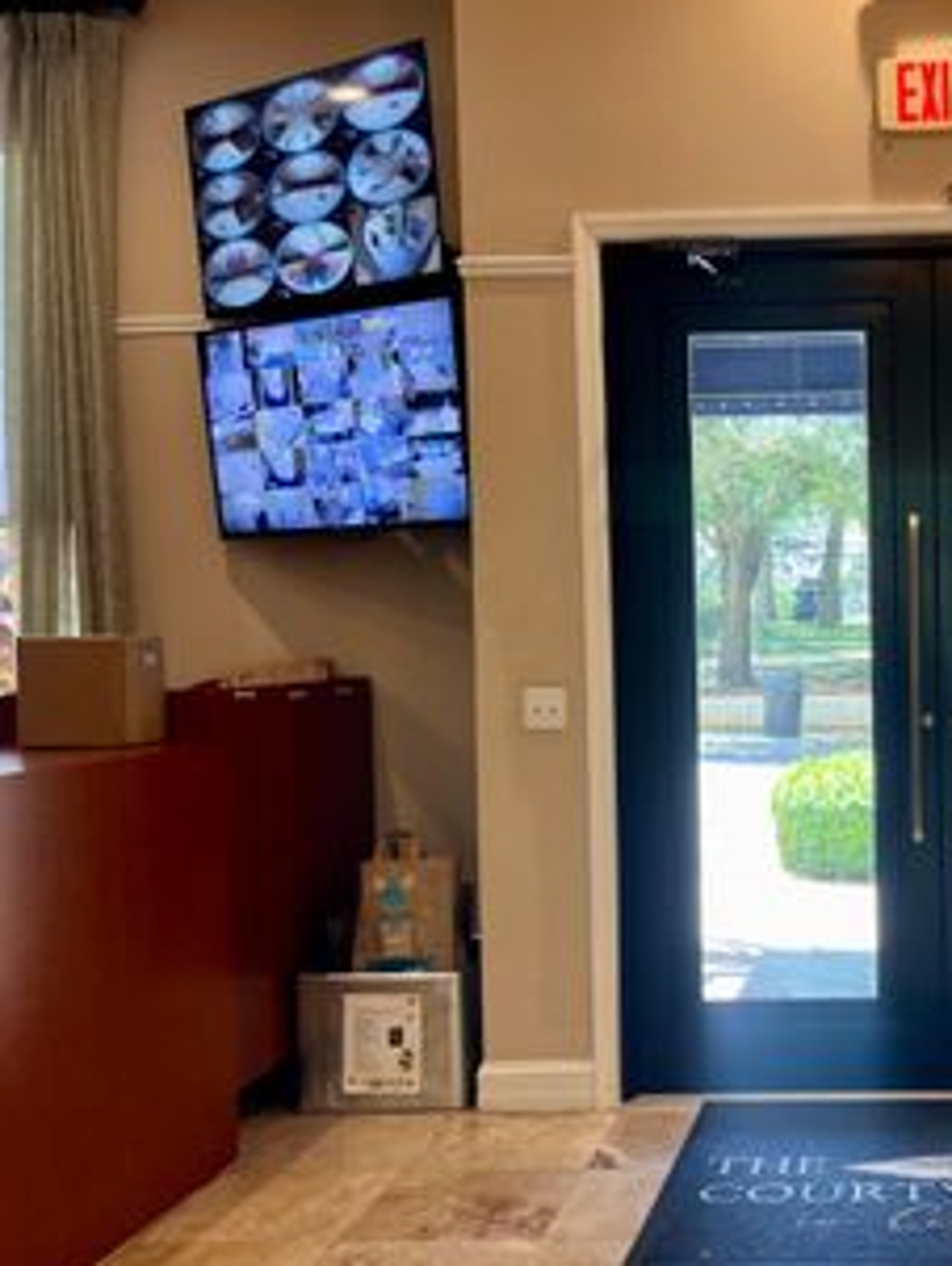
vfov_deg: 43.8
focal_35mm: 43
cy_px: 685
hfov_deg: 31.9
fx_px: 1575
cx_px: 872
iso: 80
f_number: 1.5
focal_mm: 5.7
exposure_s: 1/60
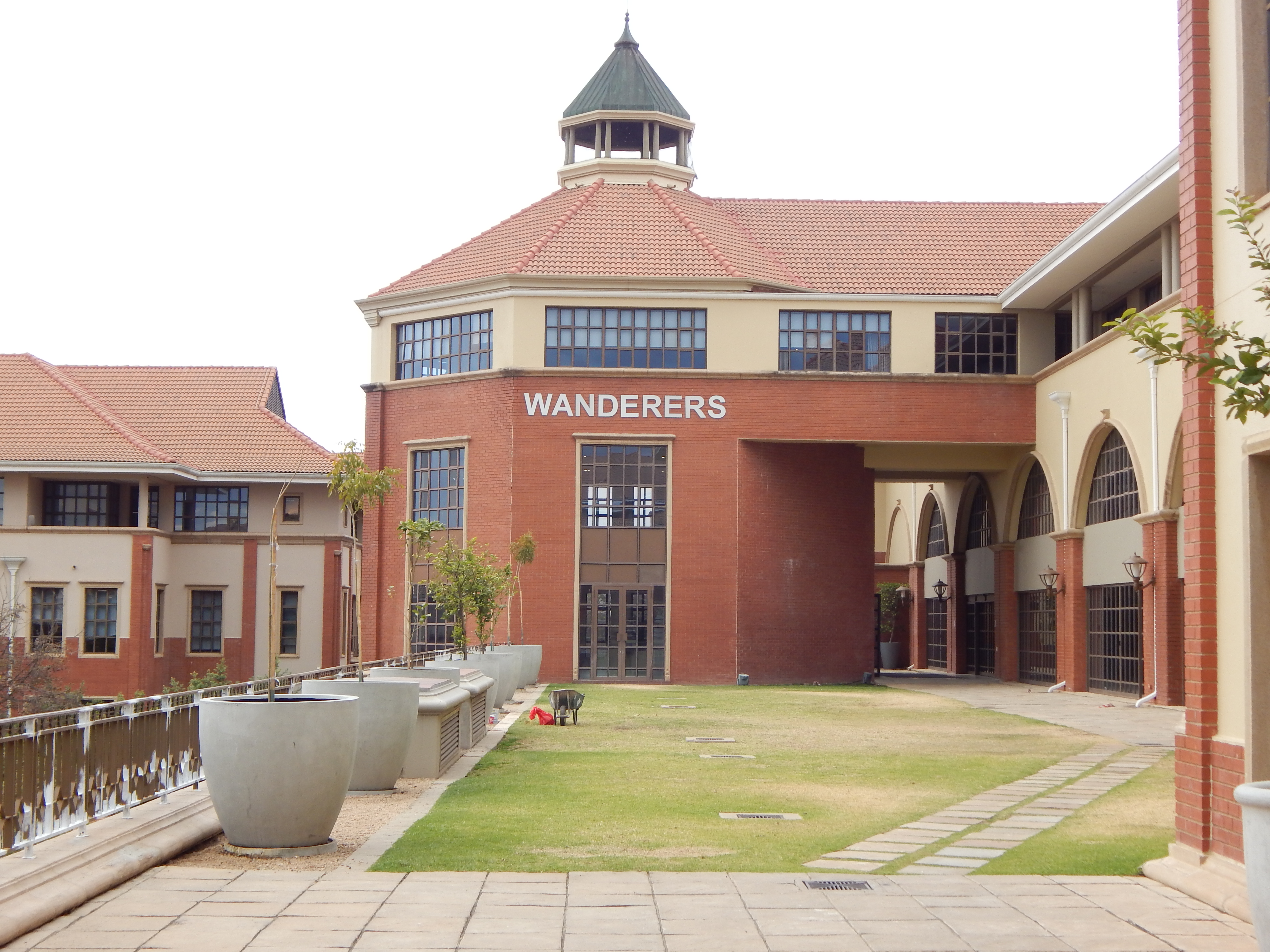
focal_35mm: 54
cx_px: 635
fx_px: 1981
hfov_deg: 35.5
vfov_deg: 27.0
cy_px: 476
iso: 125
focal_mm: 9.7
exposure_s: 1/200
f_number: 3.8
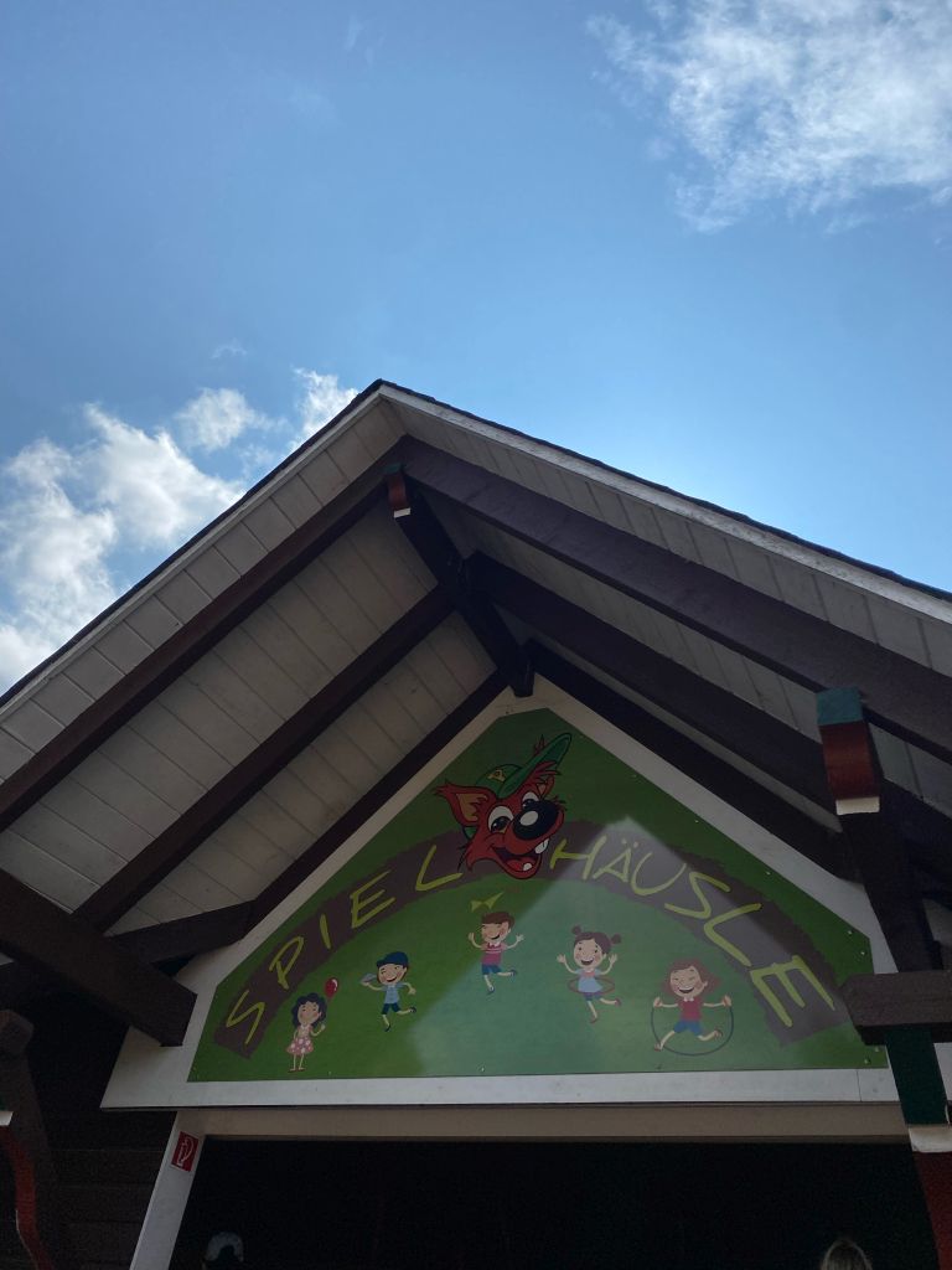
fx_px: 953
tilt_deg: +40.4
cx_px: 476
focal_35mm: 26
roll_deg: -10.3
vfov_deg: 67.3
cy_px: 635
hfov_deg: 53.1
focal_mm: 4.25
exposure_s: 1/4808
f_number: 1.8
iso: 32
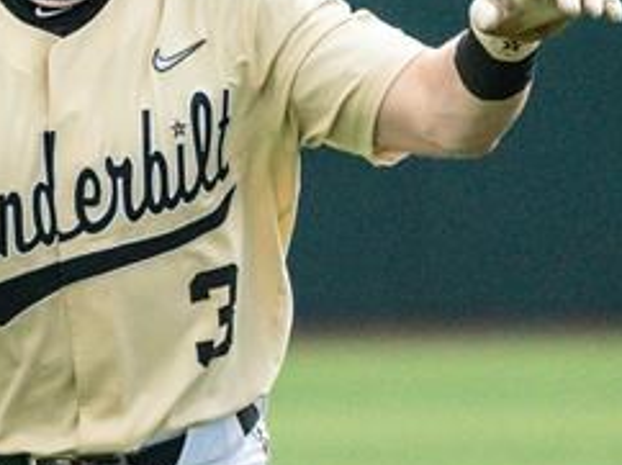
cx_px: 290
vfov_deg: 1.0
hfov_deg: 1.3
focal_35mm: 1550
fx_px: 27824
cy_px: 71
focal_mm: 400
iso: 5000
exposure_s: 1/5000
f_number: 5.6
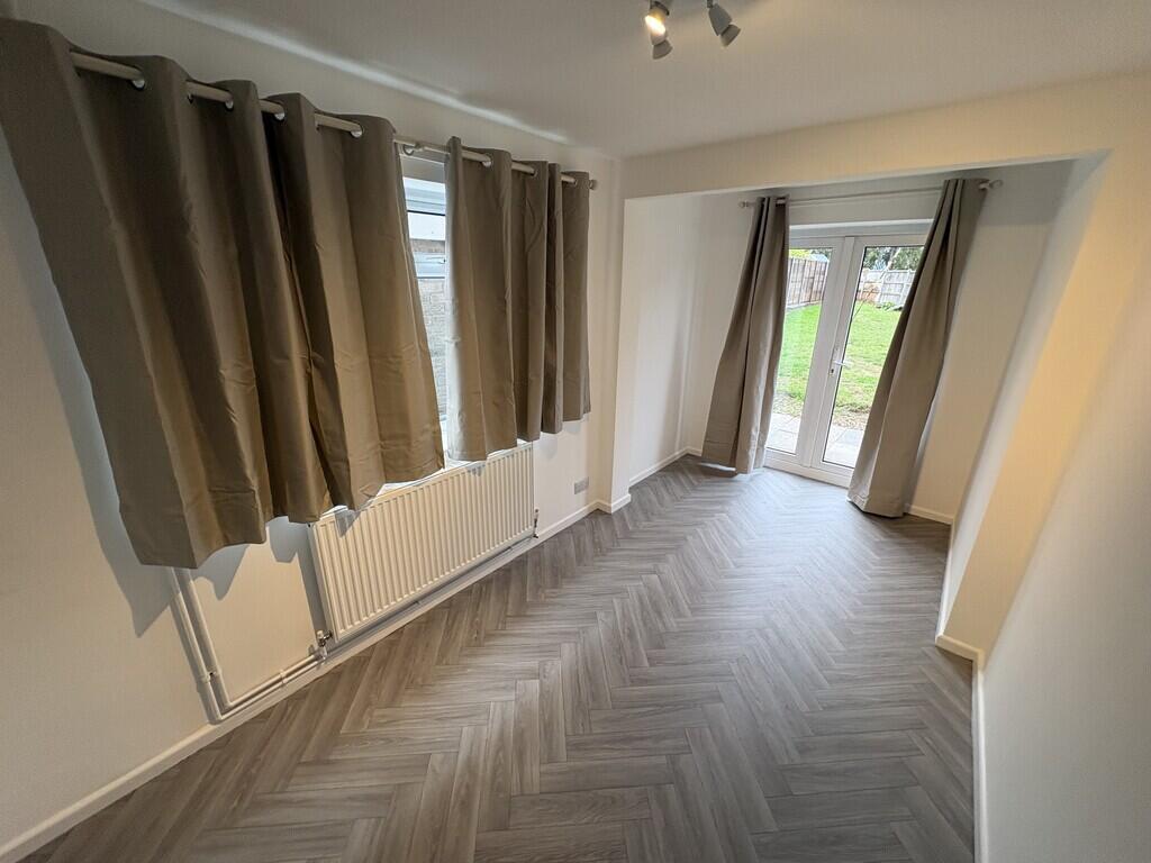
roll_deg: -0.8
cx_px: 576
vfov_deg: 85.7
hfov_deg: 102.1
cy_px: 432
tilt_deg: -18.2
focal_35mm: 14
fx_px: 466
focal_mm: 2.22
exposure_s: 1/100
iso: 160
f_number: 2.2
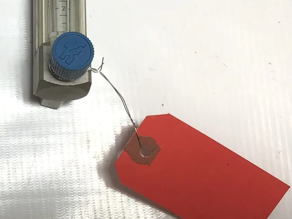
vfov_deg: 15.2
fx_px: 818
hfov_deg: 19.0
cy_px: 67
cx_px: -64
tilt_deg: -81.5
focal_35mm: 97
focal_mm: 3.3
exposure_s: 1/207
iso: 25
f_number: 2.4
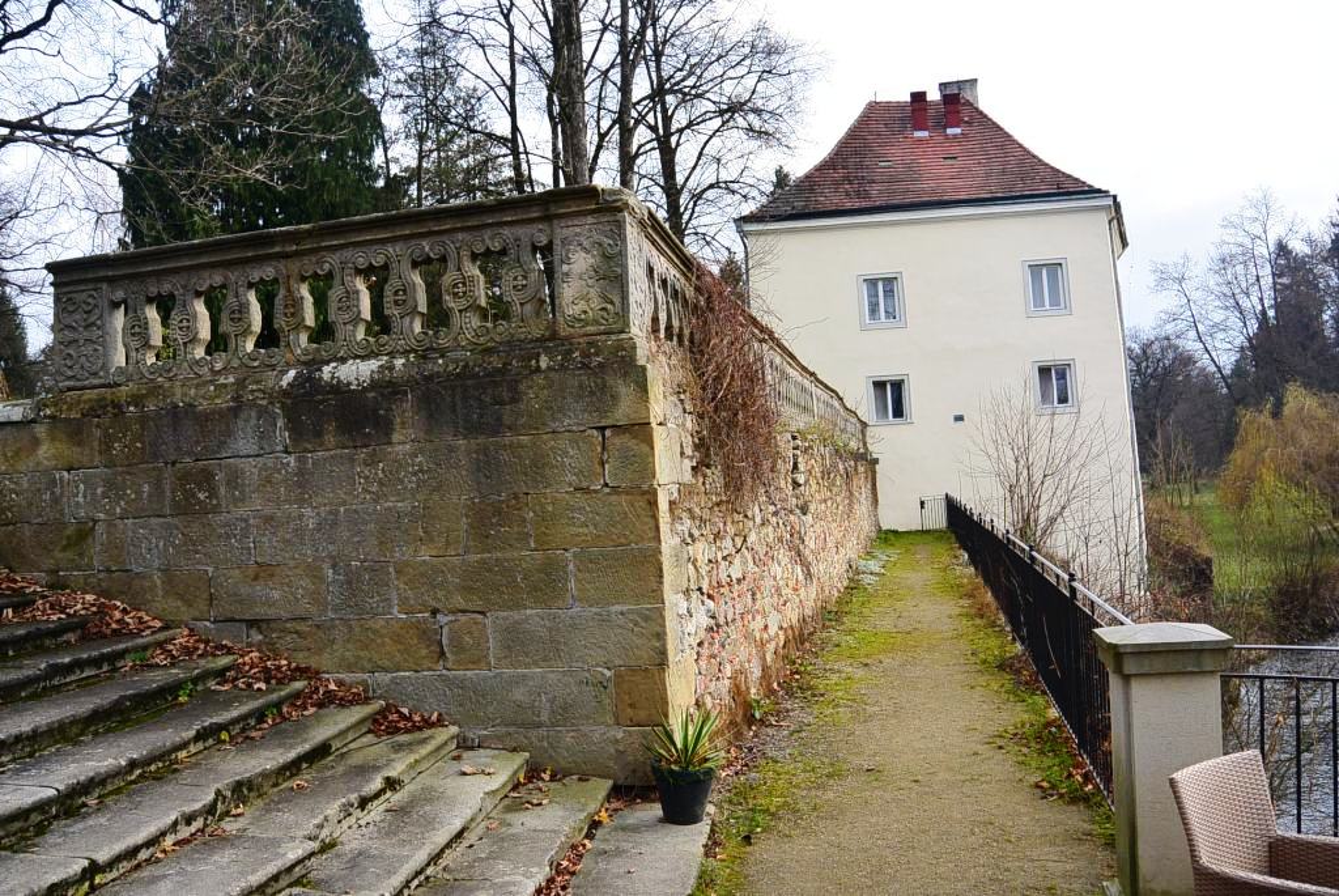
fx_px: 1080
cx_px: 670
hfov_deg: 63.6
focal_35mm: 29
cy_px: 448
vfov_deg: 45.1
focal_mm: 11
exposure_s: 1/320
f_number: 4
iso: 100
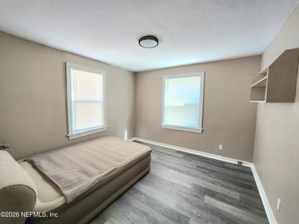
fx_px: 112
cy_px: 112
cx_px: 150
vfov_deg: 89.8
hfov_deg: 106.2
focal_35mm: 13
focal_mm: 2.2
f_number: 2.2
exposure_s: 1/60.2
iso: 200
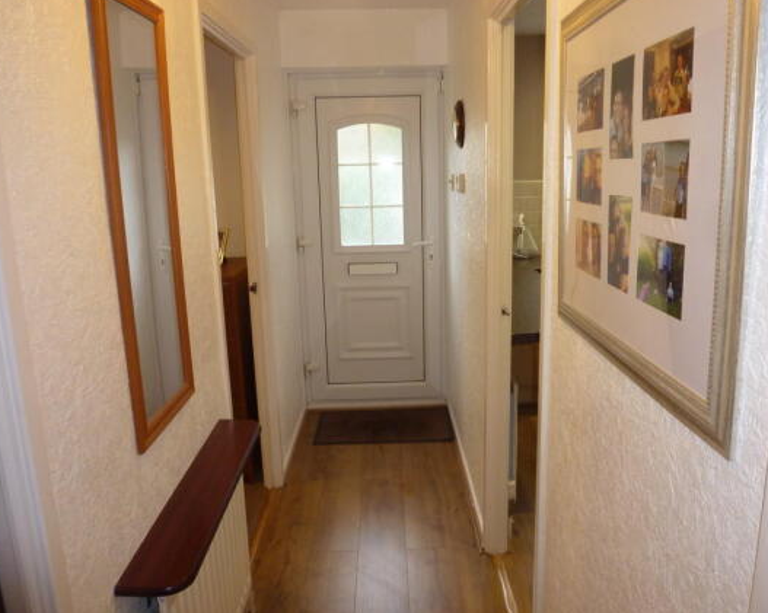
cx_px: 403
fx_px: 613
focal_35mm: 27
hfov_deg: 64.1
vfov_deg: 53.1
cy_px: 309
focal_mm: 4.5
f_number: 2.8
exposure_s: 1/30
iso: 200
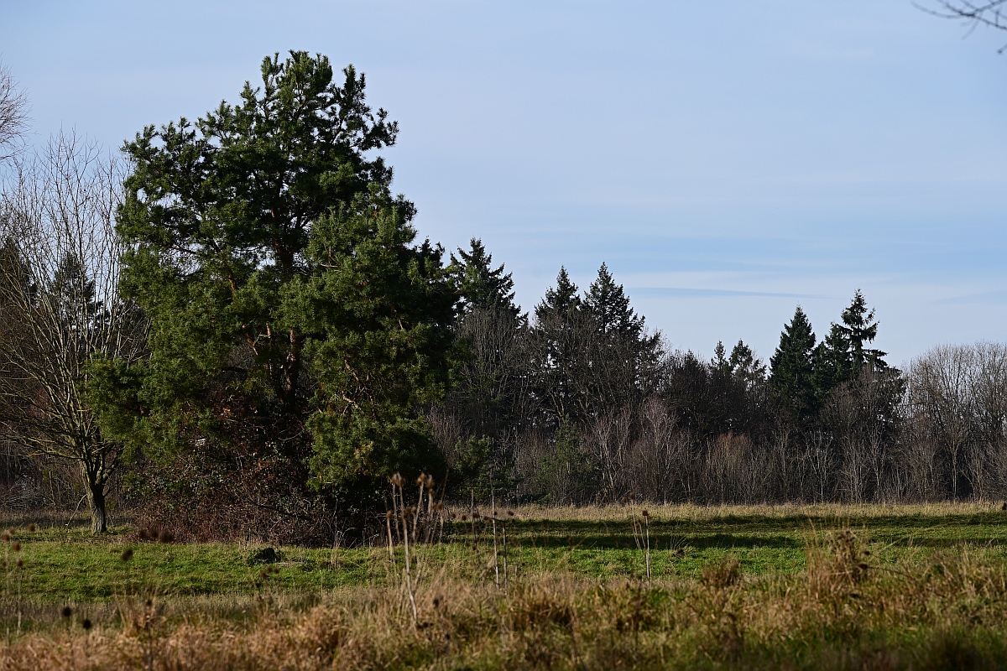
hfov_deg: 13.7
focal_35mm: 150
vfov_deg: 9.1
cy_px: 336
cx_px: 504
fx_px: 4196
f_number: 8
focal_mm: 150
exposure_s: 1/250
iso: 100
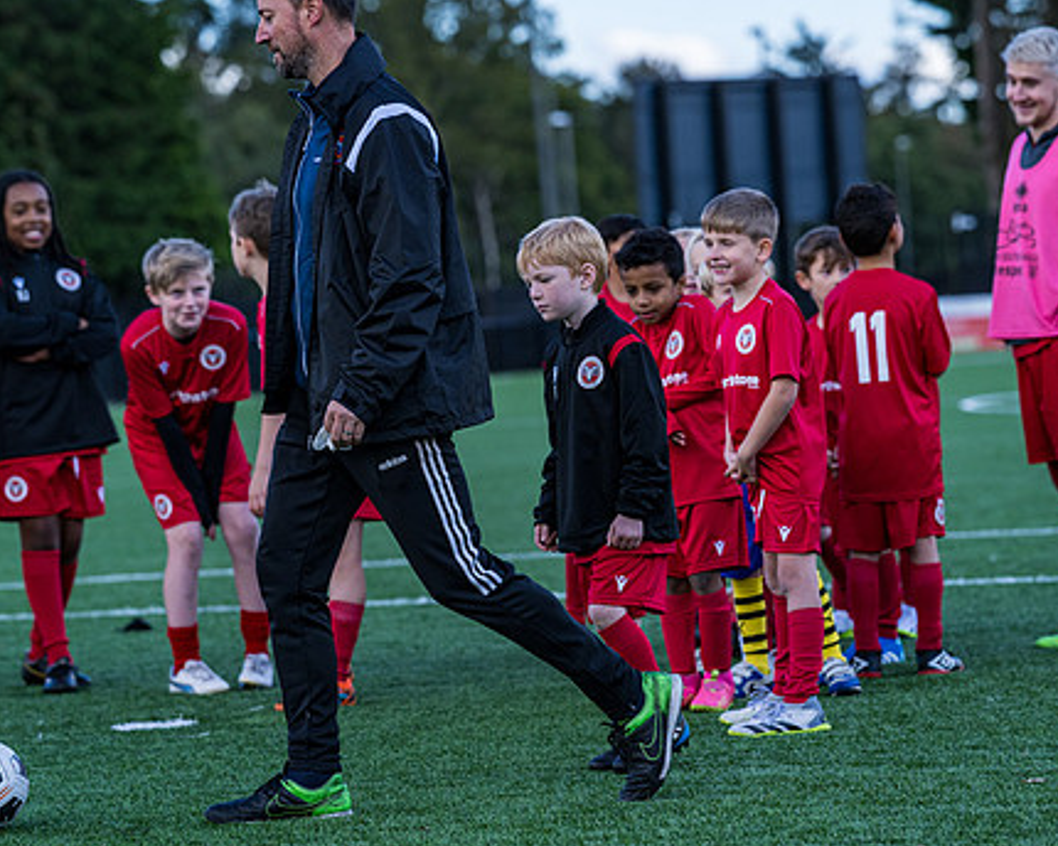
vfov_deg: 8.8
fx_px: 5511
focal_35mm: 176
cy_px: 395
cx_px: 448
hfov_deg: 11.0
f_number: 4
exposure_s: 1/1600
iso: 400
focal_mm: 135
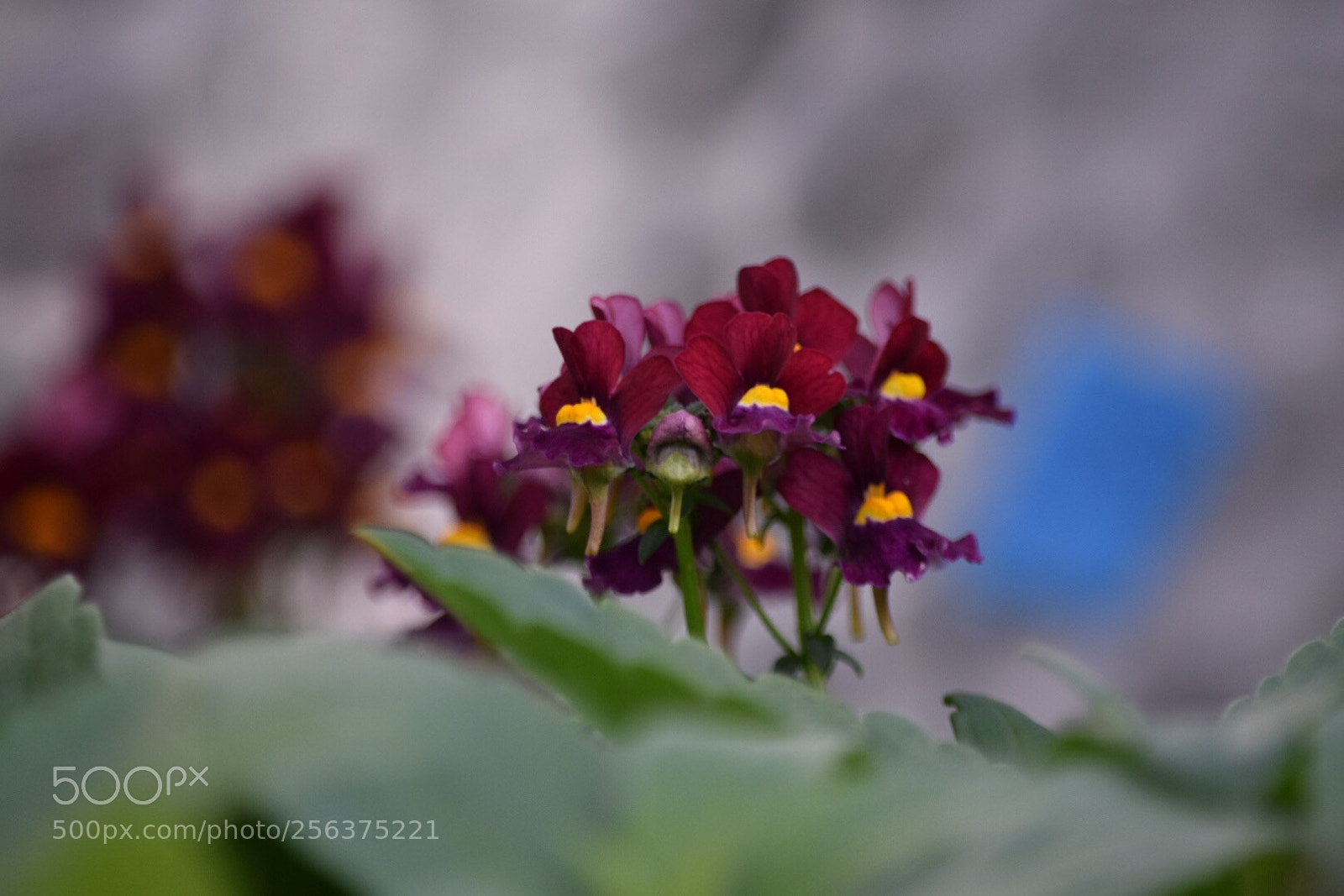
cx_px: 672
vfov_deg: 3.1
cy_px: 448
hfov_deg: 4.6
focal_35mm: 450
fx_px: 16800
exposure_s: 1/250
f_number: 5.6
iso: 400
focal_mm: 300
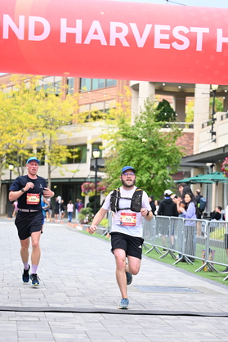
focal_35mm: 92
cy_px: 195
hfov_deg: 14.9
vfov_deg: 22.1
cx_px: 140
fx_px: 873
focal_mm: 70
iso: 1000
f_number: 2.8
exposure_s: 1/2000
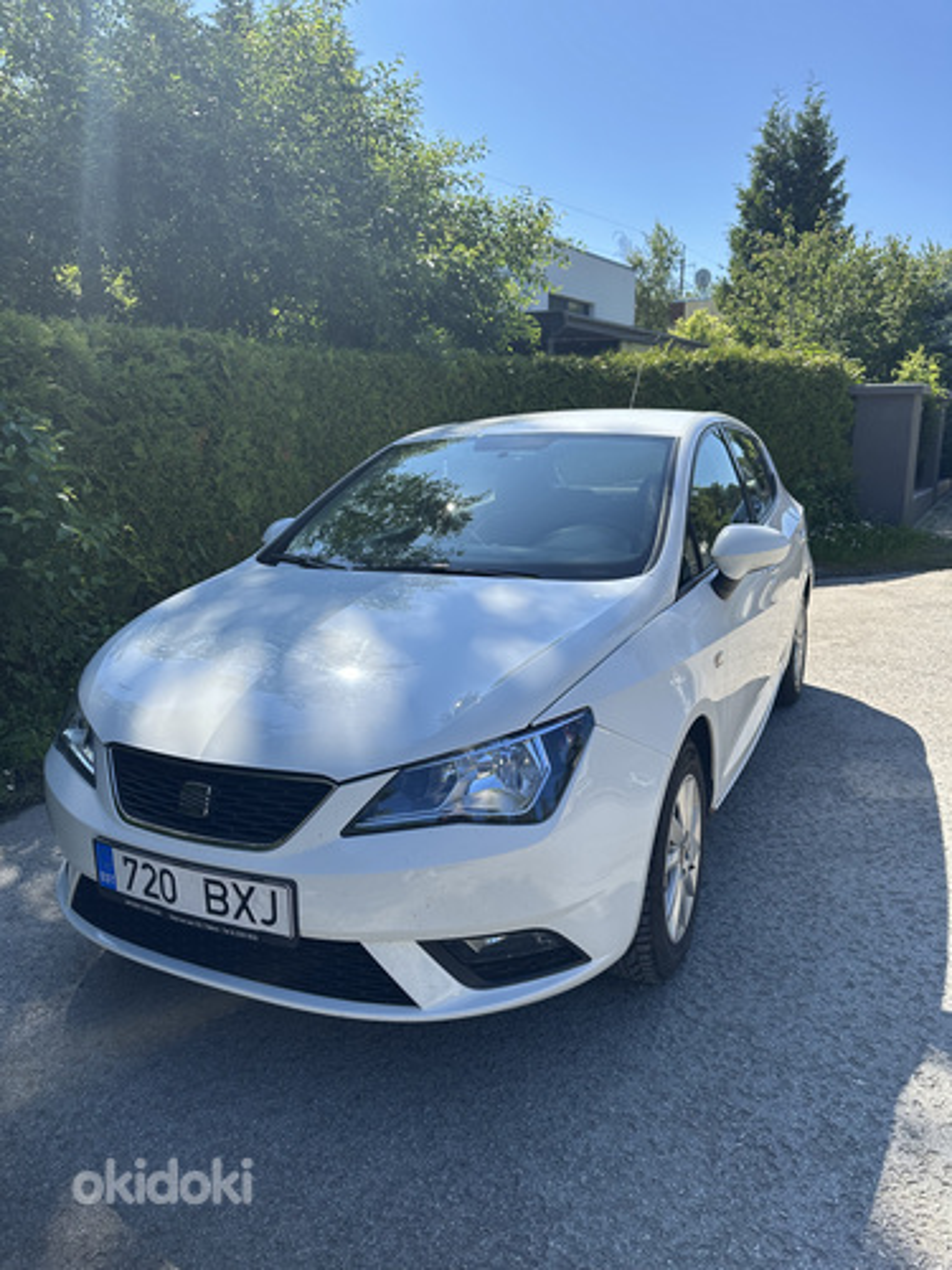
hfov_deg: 56.8
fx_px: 880
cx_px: 476
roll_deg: -0.1
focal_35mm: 24
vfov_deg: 71.6
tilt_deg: -13.4
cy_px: 635
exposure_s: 1/2353
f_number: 1.78
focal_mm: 6.86
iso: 80
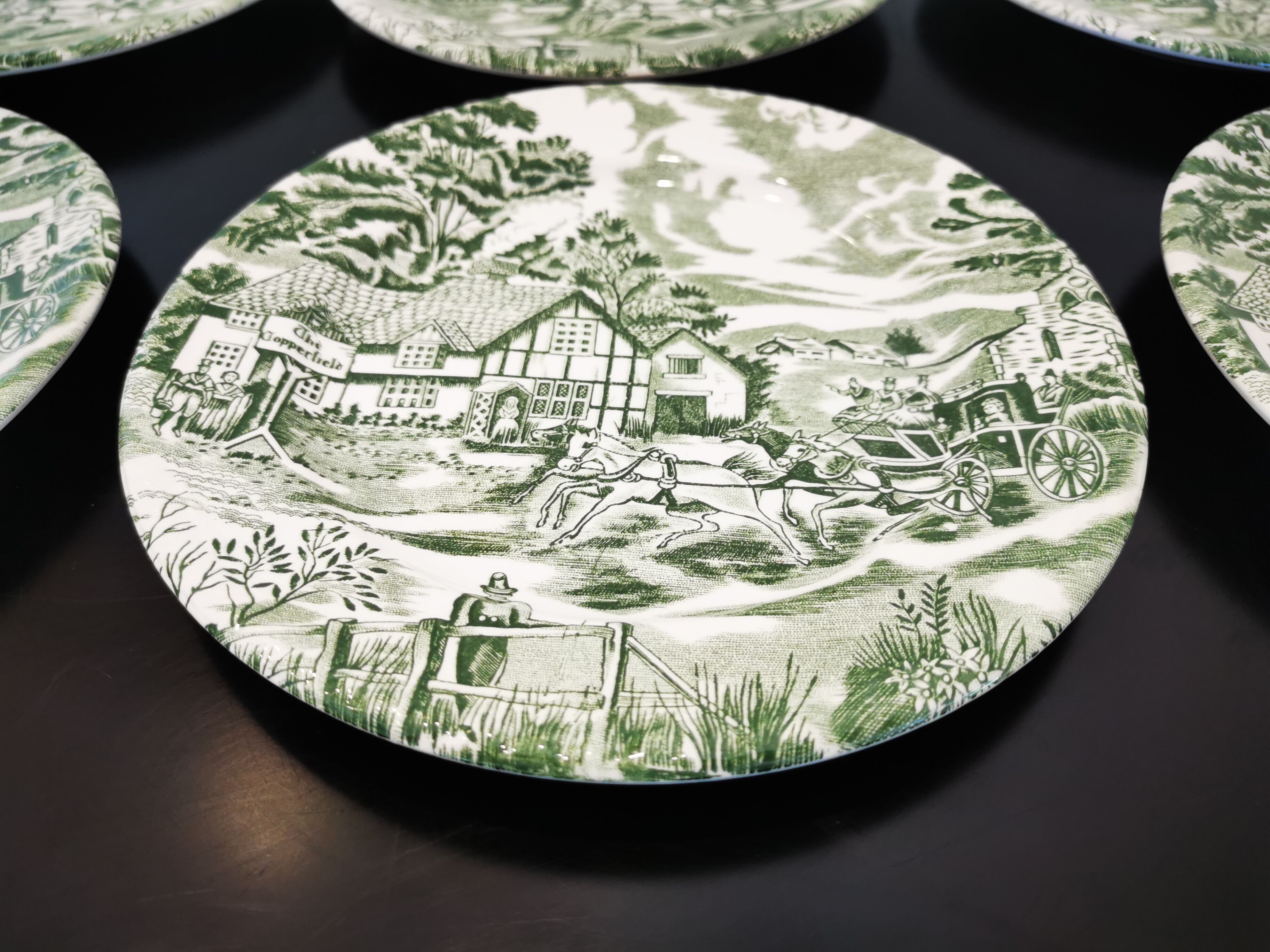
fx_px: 991
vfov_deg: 51.4
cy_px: 476
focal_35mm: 27
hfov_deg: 65.3
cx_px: 635
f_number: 1.8
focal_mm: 5.58
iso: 125
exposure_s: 1/50
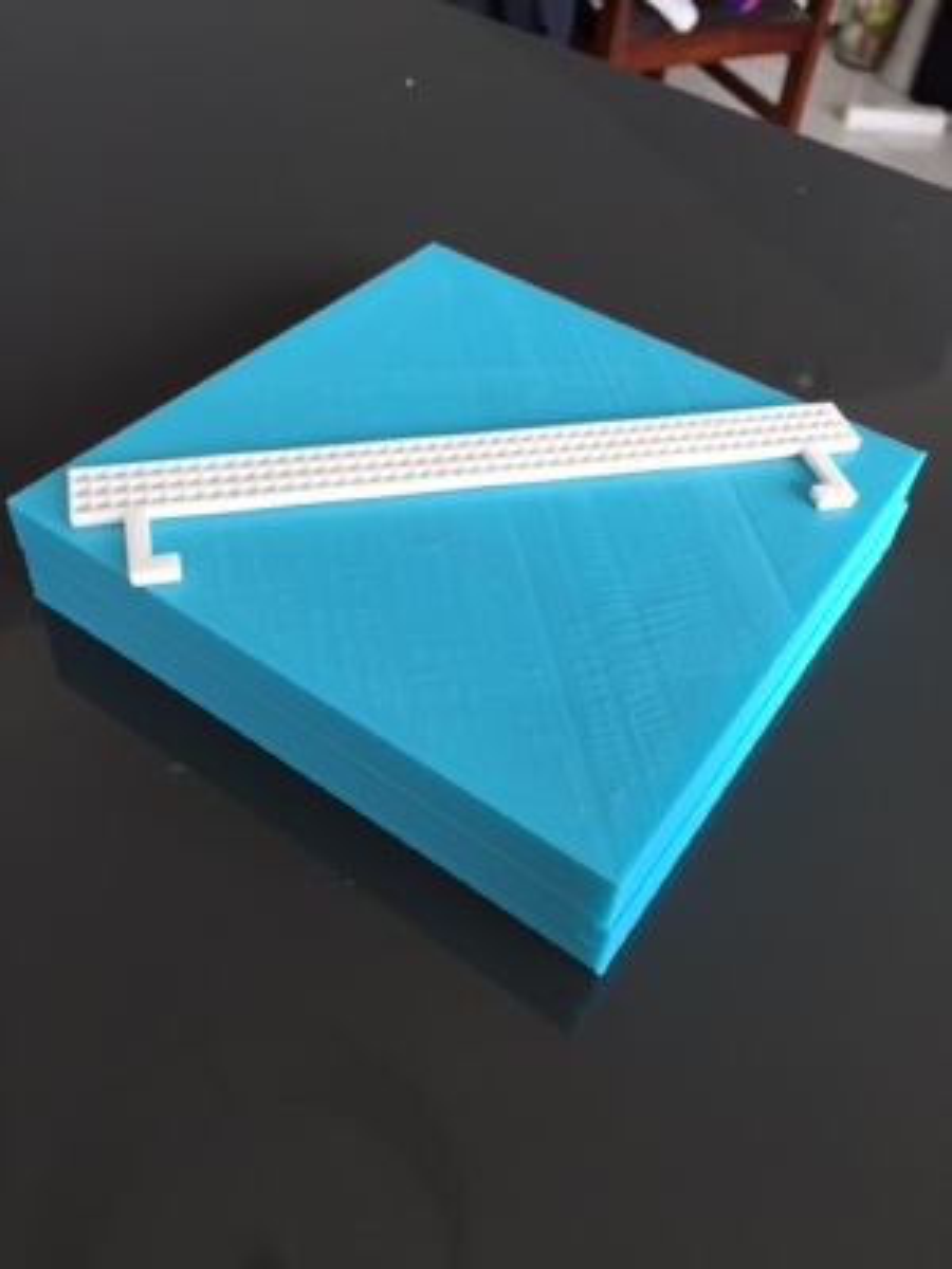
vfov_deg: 61.7
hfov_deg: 48.2
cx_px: 476
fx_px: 1063
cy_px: 634
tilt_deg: -45.2
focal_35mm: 29
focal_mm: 4.15
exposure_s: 1/50
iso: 32
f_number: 2.2
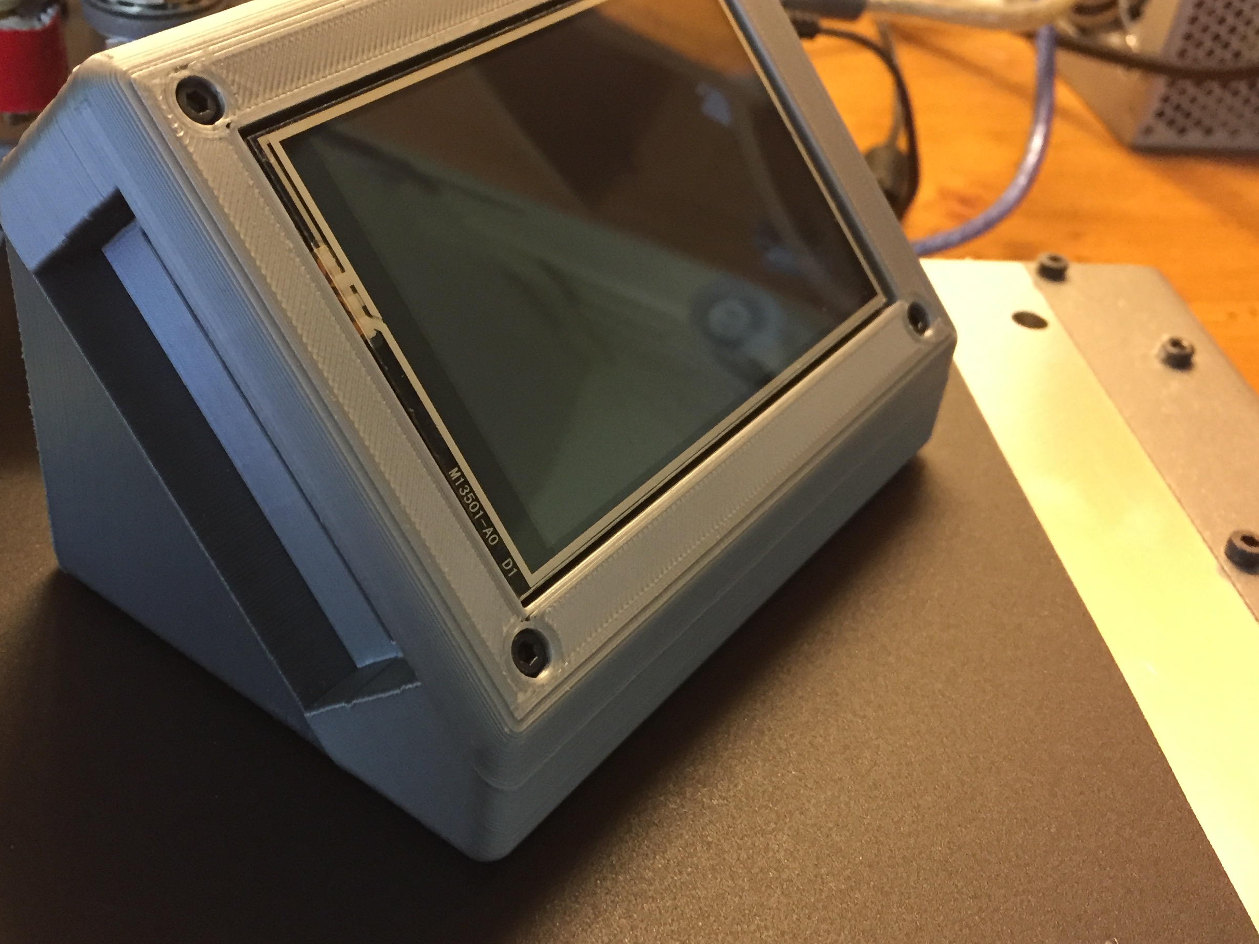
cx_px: 477
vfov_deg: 36.8
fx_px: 1418
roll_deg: -3.2
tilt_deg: -38.1
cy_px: 462
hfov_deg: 47.5
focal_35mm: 39
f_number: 2.2
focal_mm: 4.15
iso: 250
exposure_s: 1/20
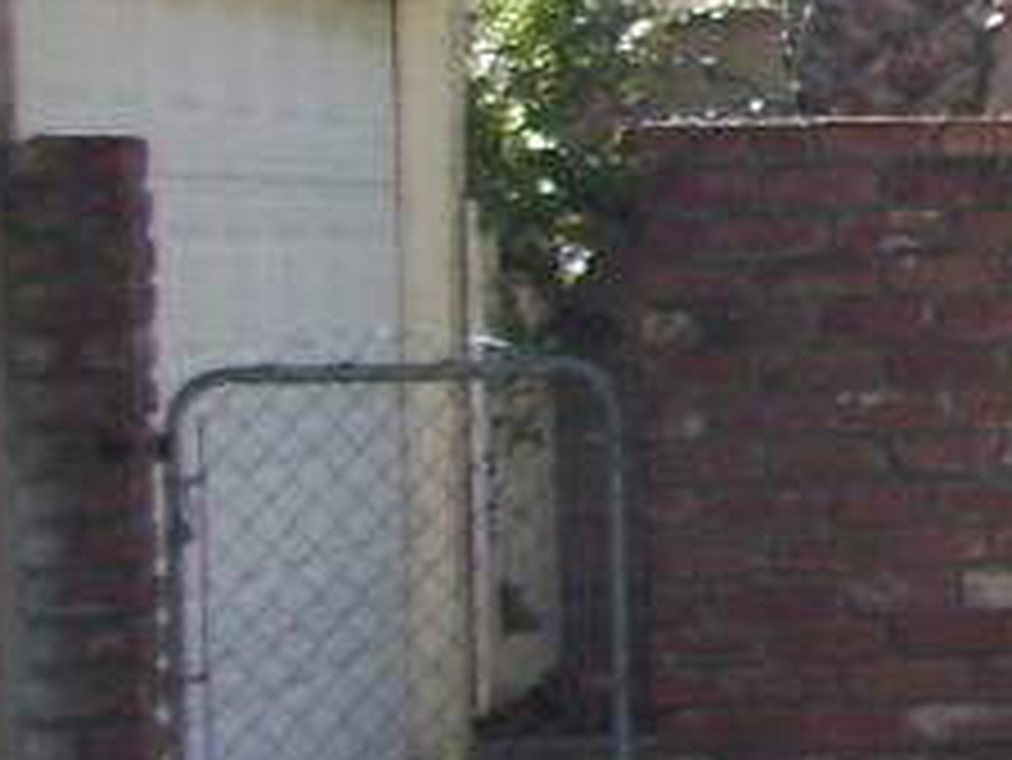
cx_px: 2600
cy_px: -4
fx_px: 5645
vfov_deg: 7.7
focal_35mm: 193
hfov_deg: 9.0
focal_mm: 5.7
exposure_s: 1/320
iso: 80
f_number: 2.9
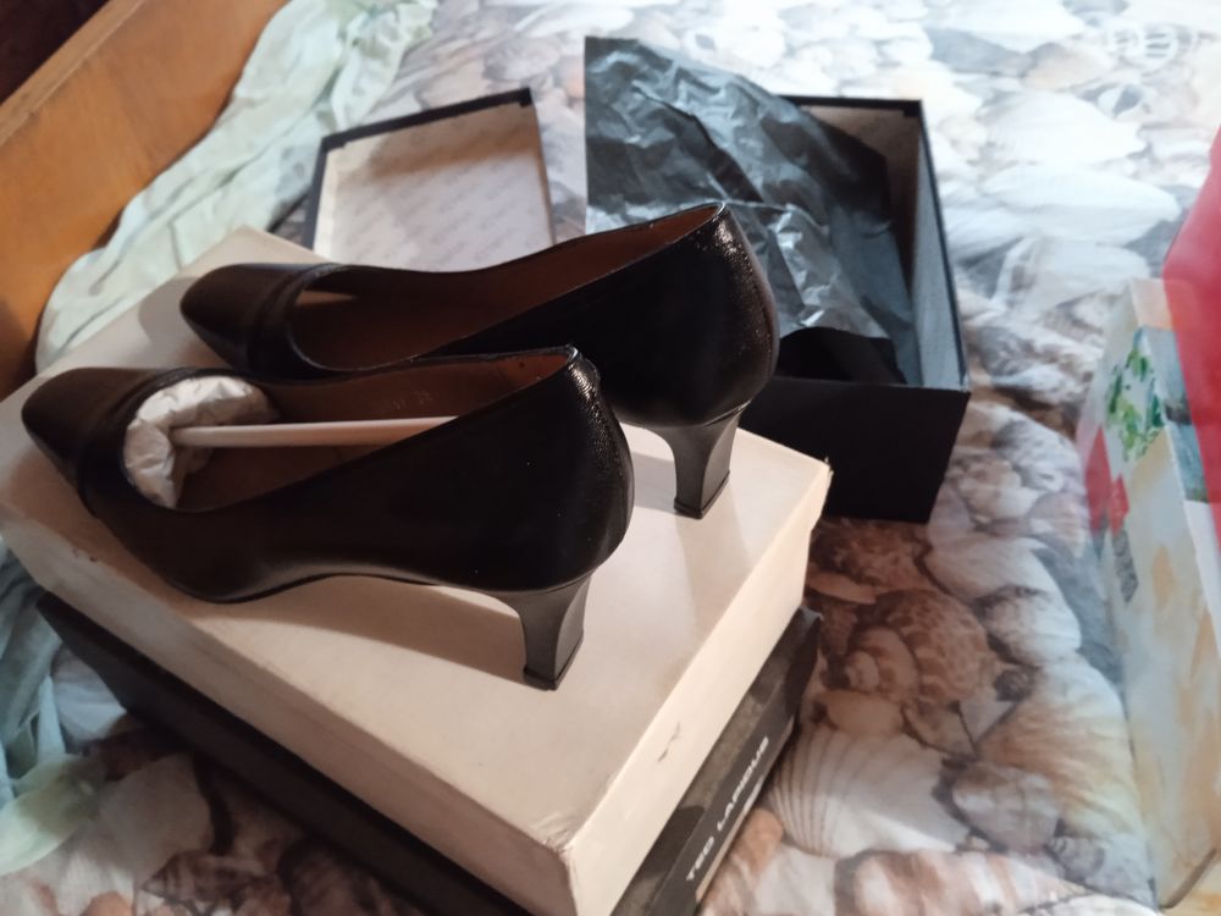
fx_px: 988
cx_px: 610
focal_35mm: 28
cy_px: 458
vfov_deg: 49.7
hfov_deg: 63.4
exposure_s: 1/14.3
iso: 1990
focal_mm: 3.43
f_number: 2.2
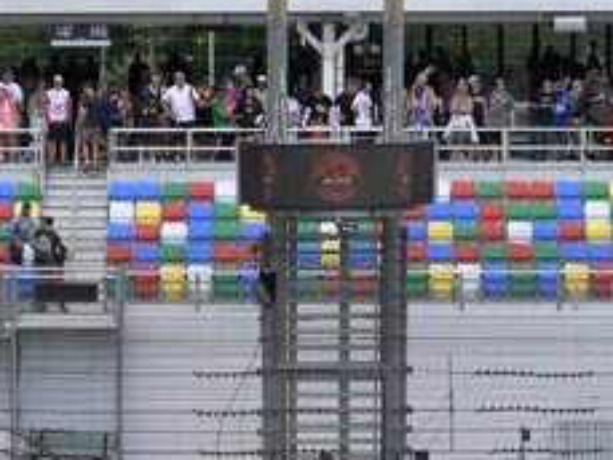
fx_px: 6857
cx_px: 43
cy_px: 385
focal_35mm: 387
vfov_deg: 3.8
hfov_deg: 5.1
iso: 400
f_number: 4.5
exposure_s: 1/2000
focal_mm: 77
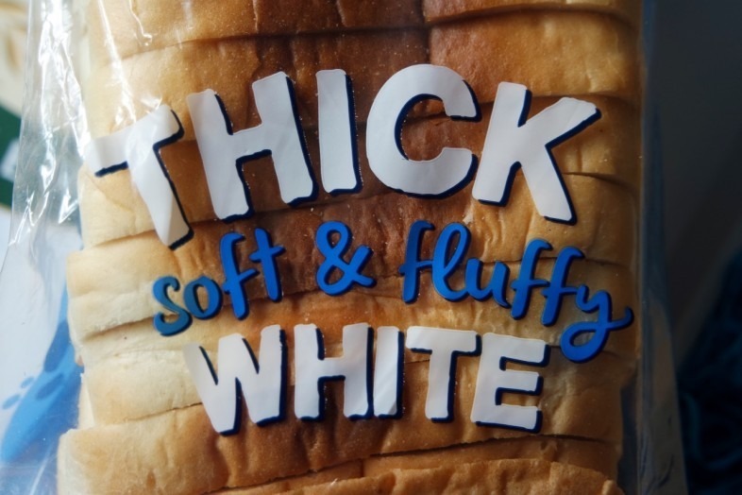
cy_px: 248
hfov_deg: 38.2
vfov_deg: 26.0
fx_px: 1072
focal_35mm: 52
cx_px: 371
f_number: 5
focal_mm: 34
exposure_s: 1/60
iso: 200
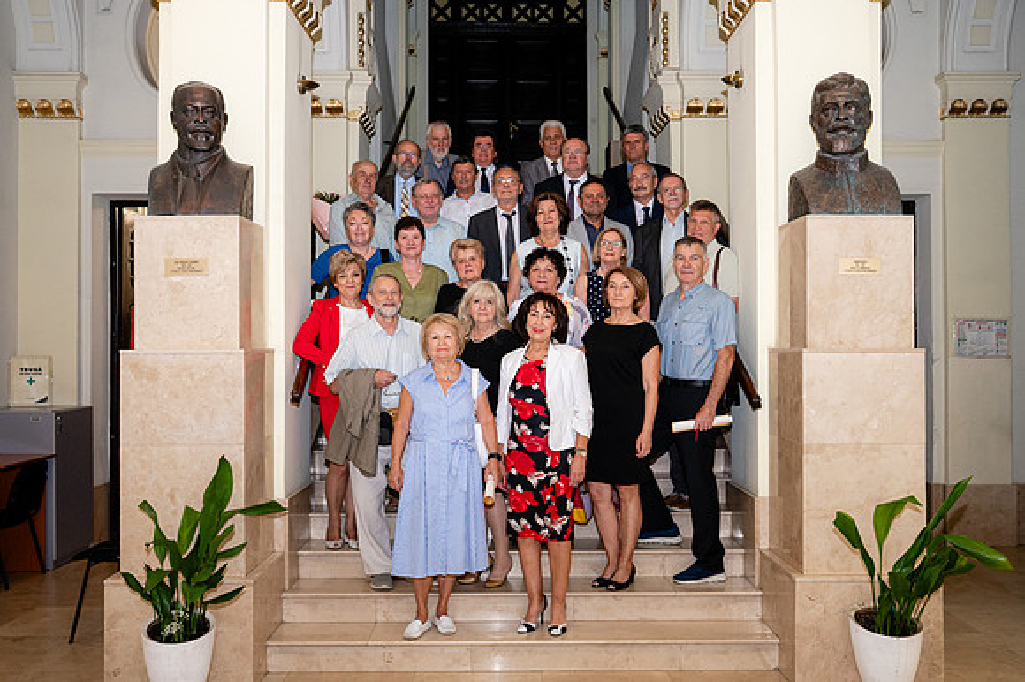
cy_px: 341
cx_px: 512
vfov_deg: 38.8
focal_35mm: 34
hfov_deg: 55.8
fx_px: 967
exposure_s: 1/200
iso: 2500
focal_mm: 34
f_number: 5
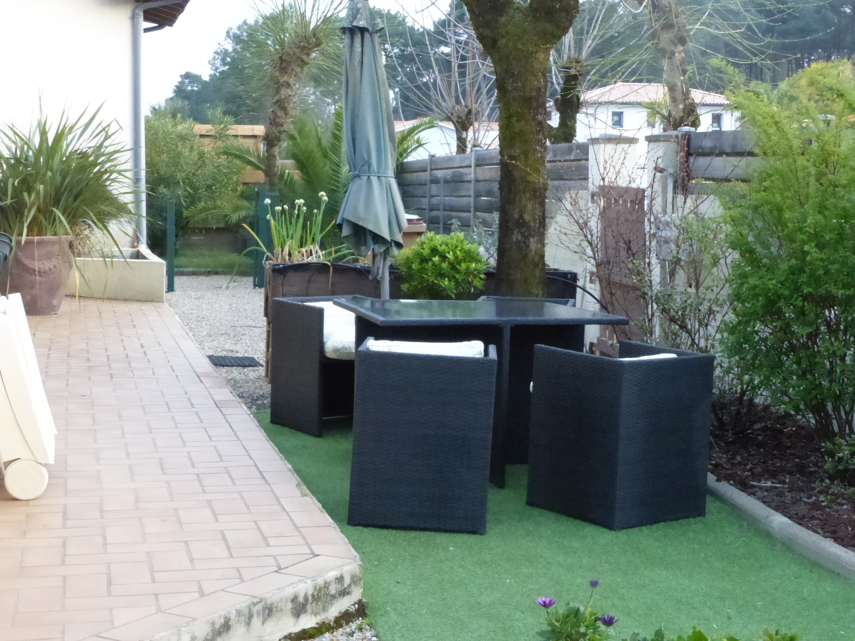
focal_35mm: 61
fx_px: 1507
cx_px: 428
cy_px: 320
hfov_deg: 31.7
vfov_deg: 24.0
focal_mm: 10.9
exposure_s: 1/80
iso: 1600
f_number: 7.1
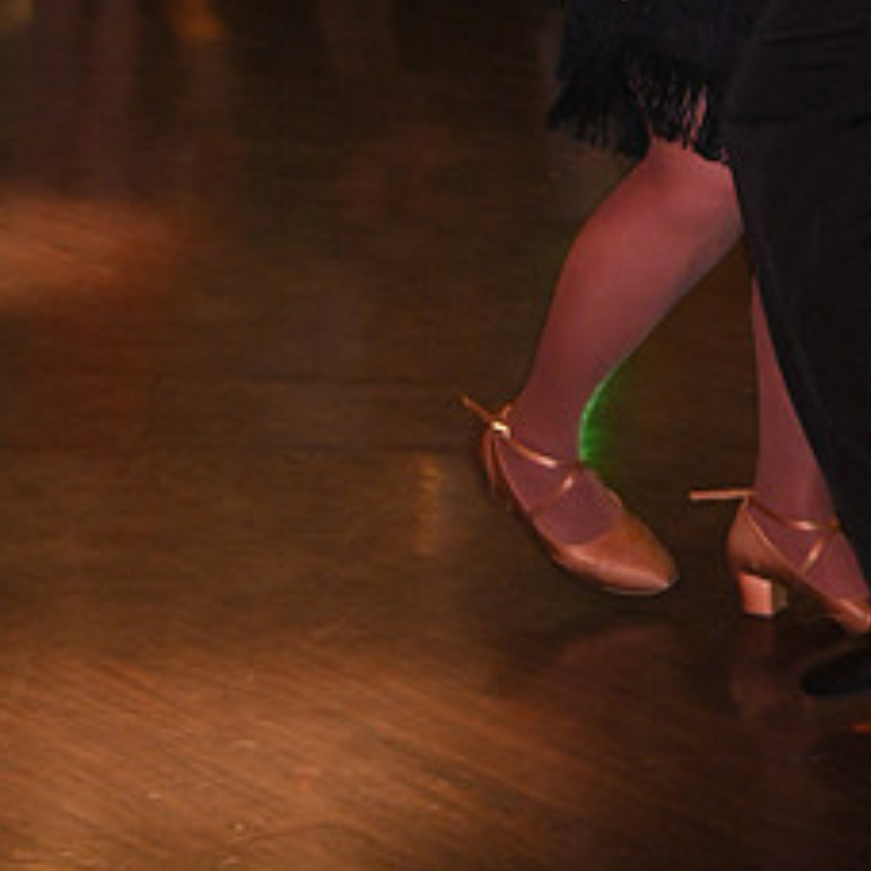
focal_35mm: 185
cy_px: -219
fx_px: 5266
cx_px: 597
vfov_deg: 9.3
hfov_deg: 9.4
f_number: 4
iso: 4000
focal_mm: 85
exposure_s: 1/100
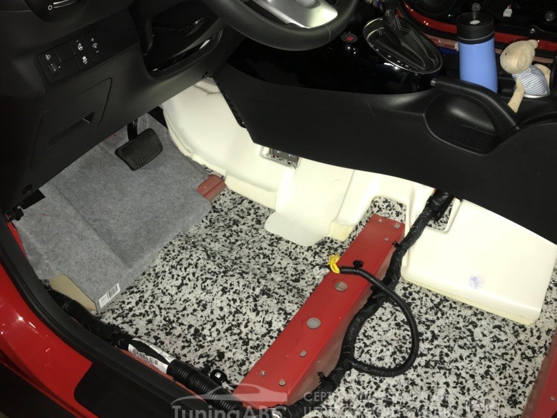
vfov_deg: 41.6
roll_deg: +1.5
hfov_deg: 53.6
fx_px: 547
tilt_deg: -35.9
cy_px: 173
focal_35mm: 34
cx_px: 333
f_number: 1.8
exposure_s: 1/17
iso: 64
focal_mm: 3.99
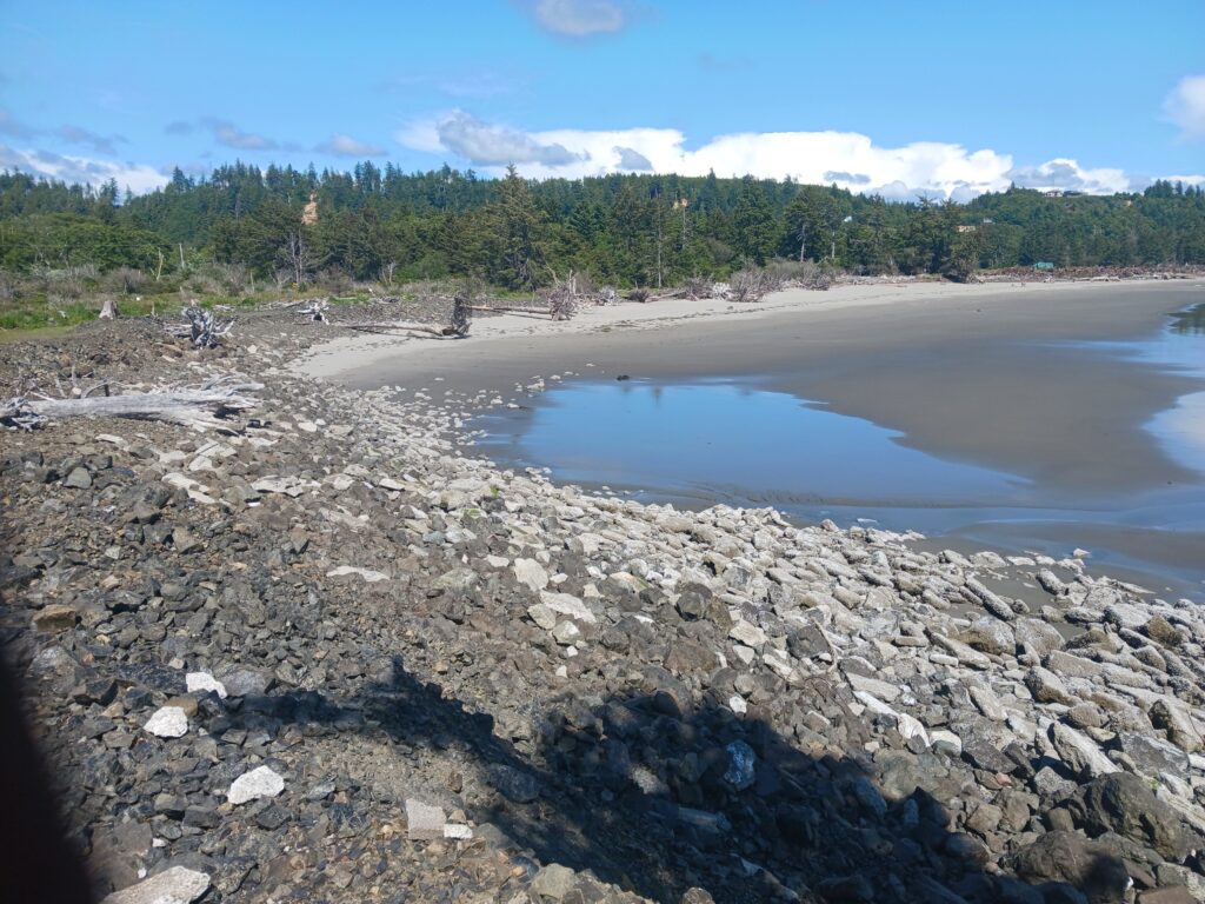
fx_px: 940
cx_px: 602
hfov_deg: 65.3
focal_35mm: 27
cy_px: 452
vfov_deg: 51.4
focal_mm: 4
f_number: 1.8
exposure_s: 1/300
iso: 20
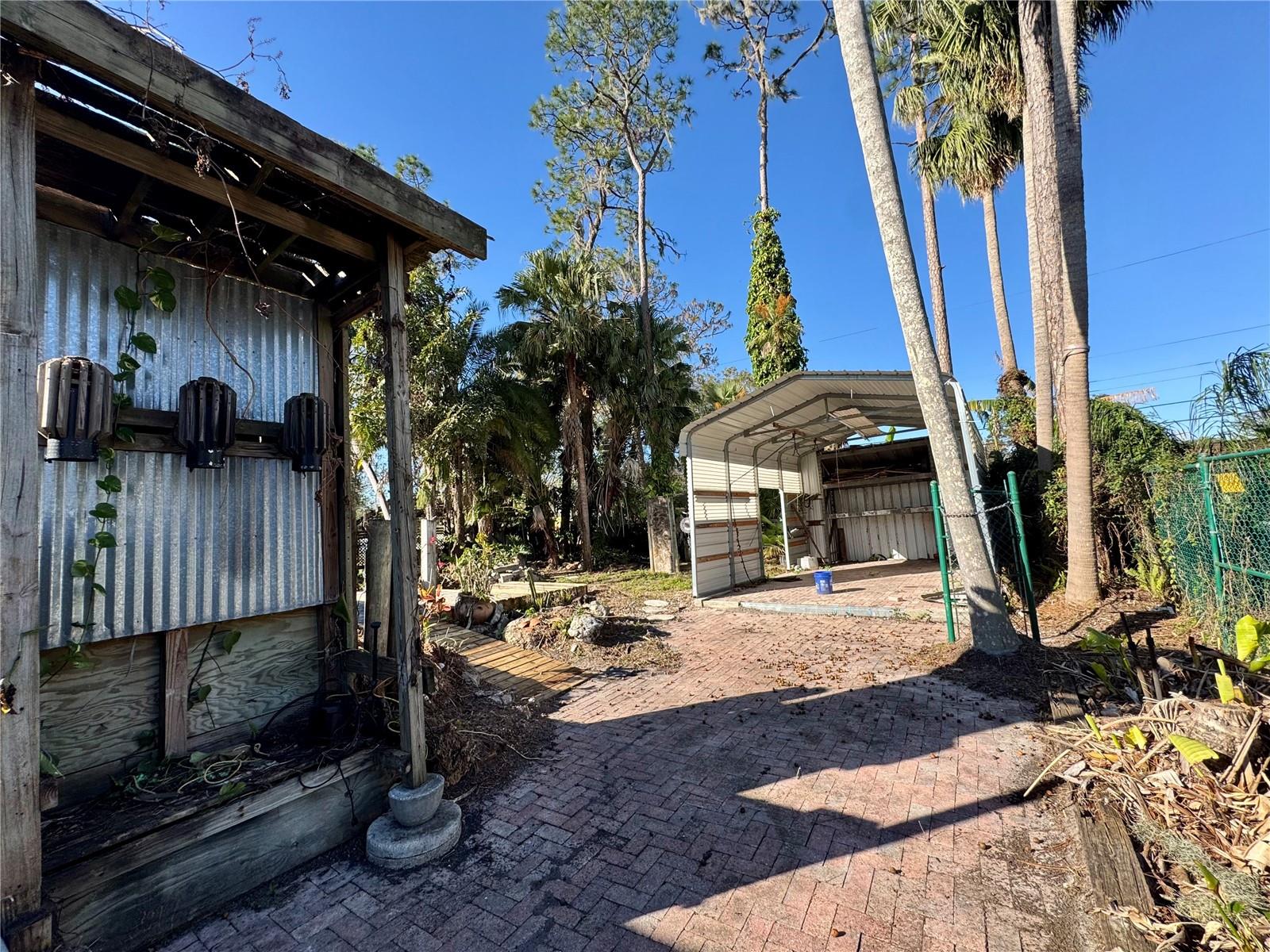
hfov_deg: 102.1
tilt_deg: +5.1
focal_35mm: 14
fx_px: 514
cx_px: 635
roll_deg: +4.4
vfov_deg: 85.7
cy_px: 476
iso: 50
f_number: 2.2
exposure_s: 1/756
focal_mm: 2.22
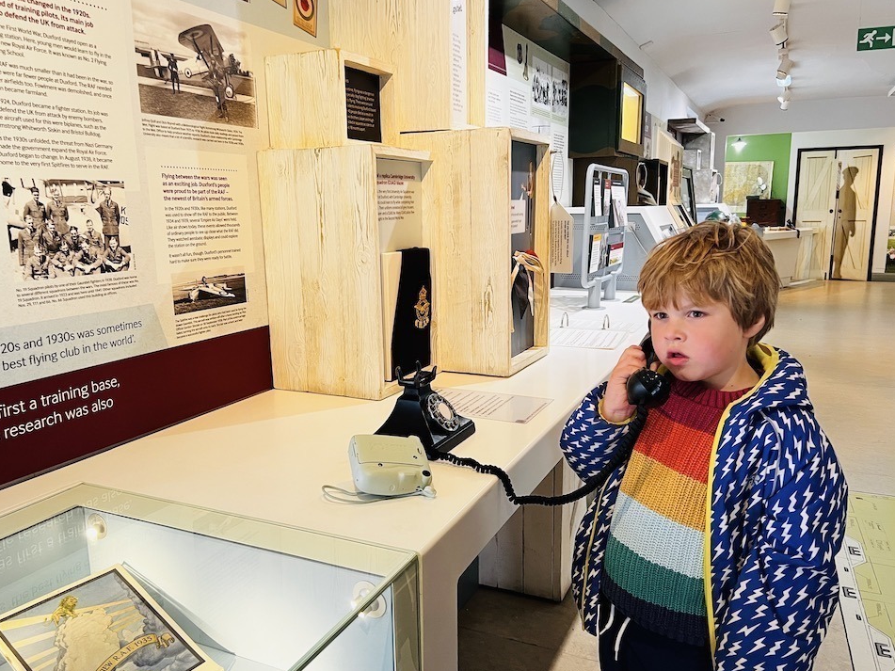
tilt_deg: -11.6
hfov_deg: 63.4
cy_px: 352
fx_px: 724
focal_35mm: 28
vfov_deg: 49.7
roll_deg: +1.2
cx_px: 434
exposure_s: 1/56
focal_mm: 5.7
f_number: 1.5
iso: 200
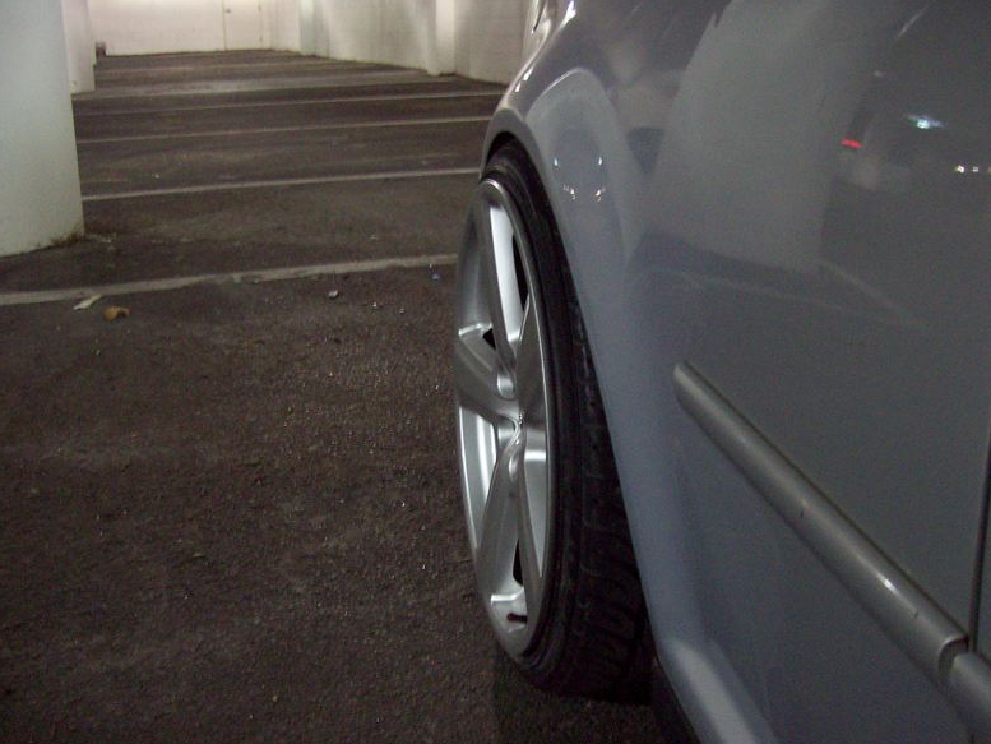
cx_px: 498
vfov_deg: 38.7
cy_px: 369
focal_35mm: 37
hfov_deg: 50.1
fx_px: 1059
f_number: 2.7
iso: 160
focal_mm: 6
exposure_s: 1/8
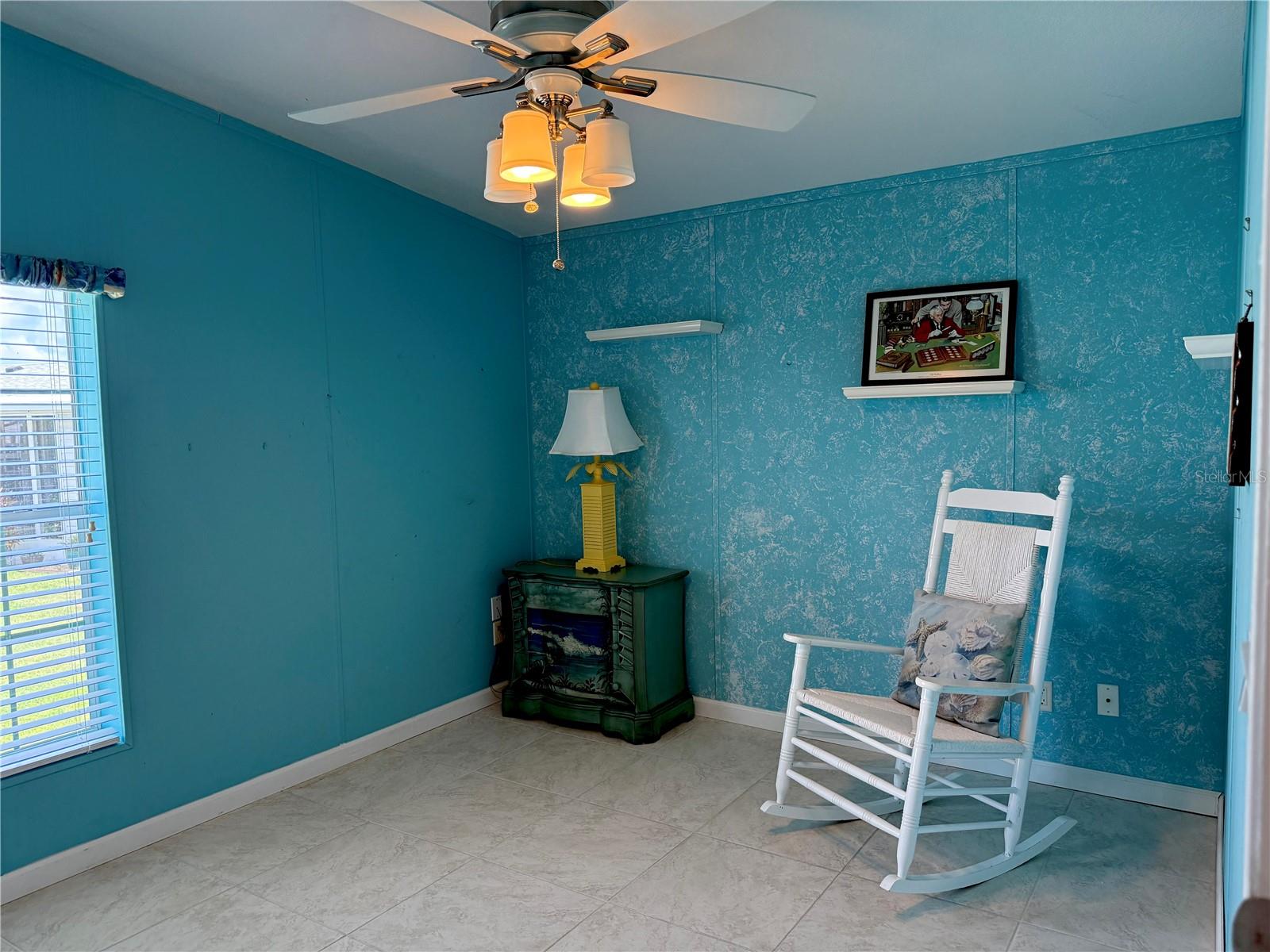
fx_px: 881
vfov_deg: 56.8
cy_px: 476
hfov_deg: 71.6
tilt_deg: -3.3
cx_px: 635
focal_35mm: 24
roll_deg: +1.2
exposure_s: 1/211
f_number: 1.78
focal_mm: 6.76
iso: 200
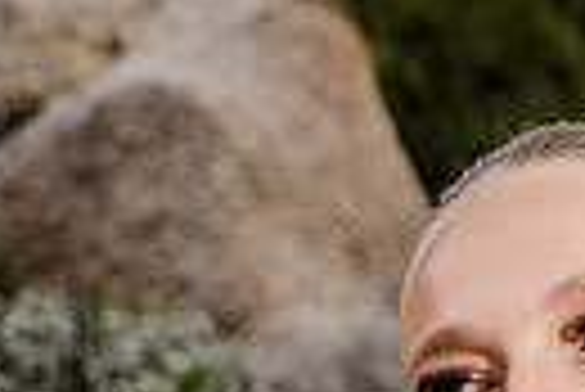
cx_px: 626
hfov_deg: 8.5
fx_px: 3904
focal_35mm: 240
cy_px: 498
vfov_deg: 5.7
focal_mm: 54
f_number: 5.6
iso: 320
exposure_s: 1/250
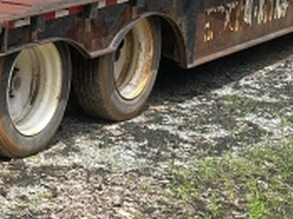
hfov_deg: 15.8
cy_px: 33
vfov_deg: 12.4
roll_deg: -2.1
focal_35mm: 119
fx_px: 1007
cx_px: -84
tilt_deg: -6.1
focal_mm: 5.7
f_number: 1.5
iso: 50
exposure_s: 1/1431
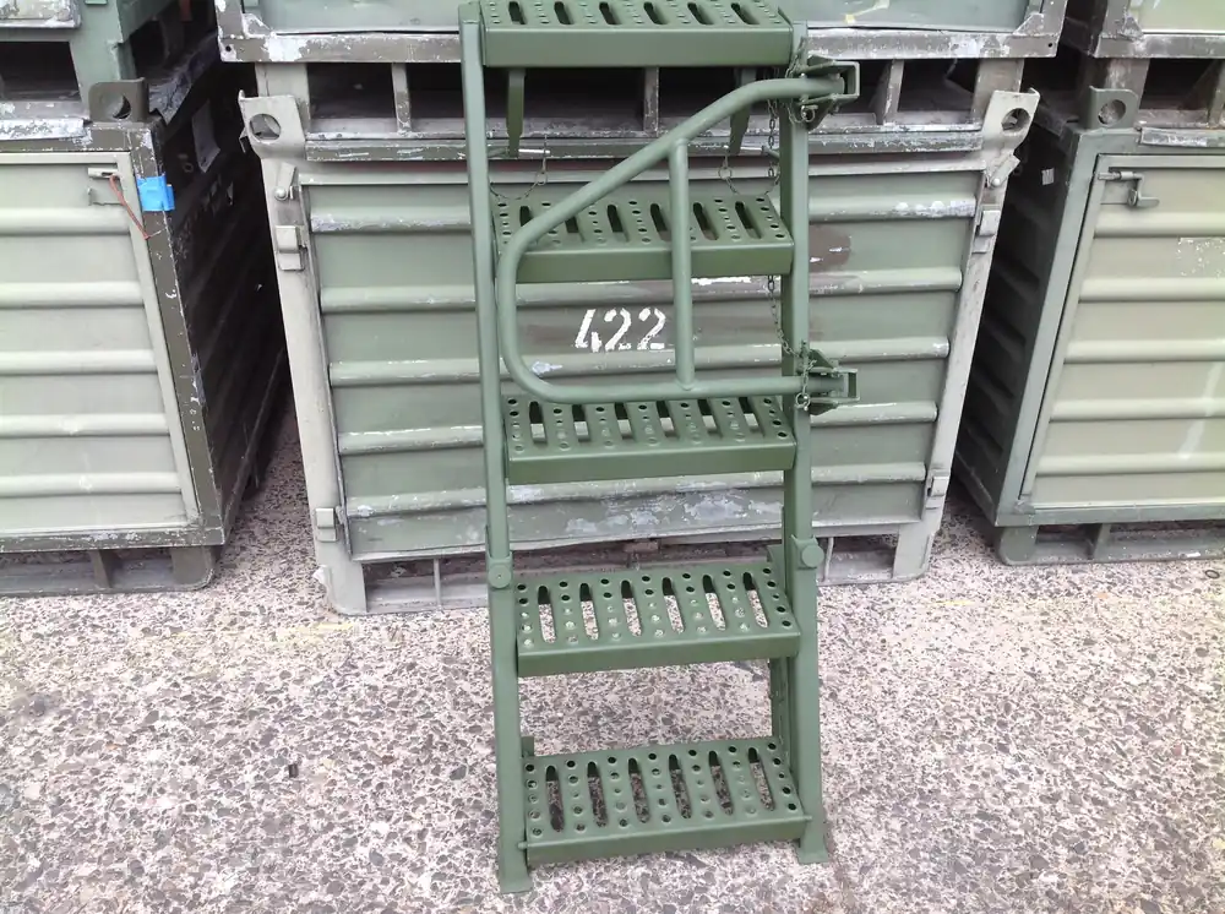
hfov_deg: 52.7
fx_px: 1236
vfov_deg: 40.6
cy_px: 457
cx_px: 612
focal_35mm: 35
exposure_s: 1/174
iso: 50
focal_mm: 4.28
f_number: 2.4
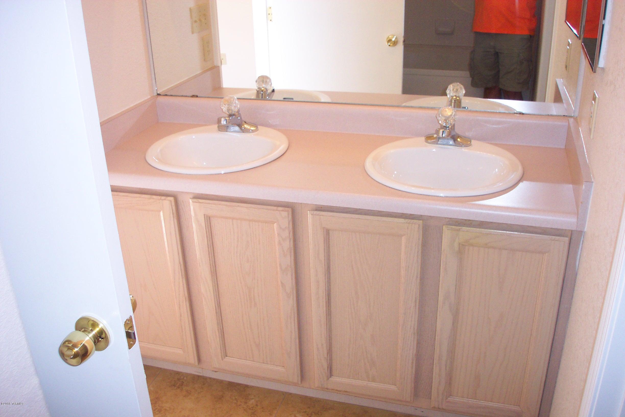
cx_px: 312
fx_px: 608
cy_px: 208
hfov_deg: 54.4
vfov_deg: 37.9
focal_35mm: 35
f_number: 2.8
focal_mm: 7.5
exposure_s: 1/60
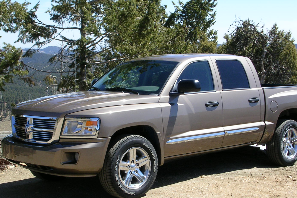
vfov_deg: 20.3
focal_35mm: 67
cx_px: 161
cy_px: 120
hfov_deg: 30.1
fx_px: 553
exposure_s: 1/142
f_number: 6.6
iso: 50
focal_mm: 8.5
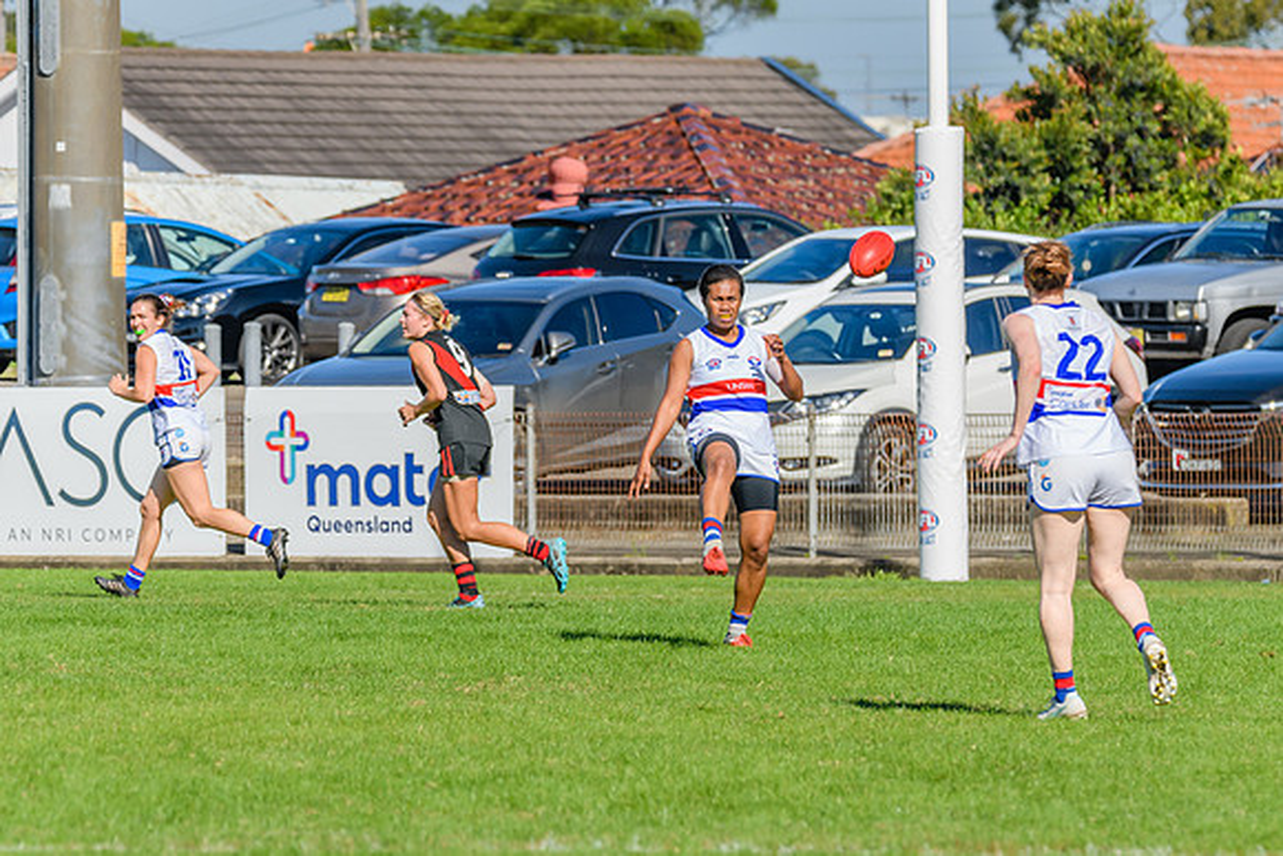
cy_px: 484
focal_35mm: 418
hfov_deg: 4.9
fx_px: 14910
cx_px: 725
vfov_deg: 3.3
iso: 640
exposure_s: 1/1600
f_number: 10
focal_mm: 300
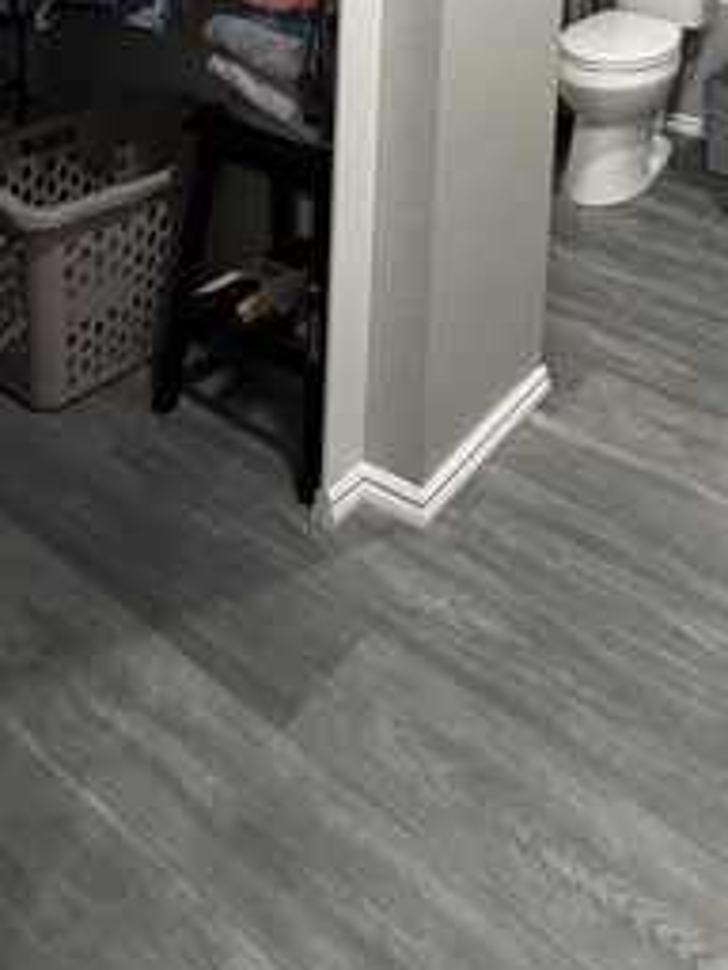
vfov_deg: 40.6
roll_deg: -3.4
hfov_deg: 39.9
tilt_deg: -7.3
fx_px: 981
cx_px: 516
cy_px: -133
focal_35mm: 35
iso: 320
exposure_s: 1/60
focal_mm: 2.22
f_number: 2.2
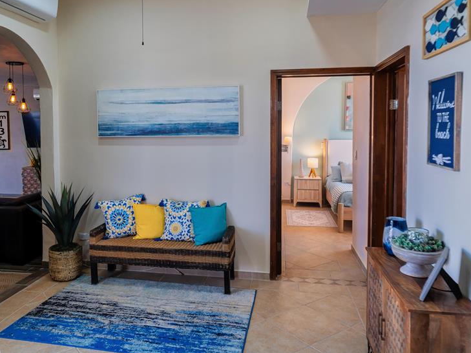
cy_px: 145
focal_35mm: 27
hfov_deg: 65.1
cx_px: 207
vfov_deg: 51.1
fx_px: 367
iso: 500
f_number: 4.5
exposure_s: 1/125
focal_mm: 20
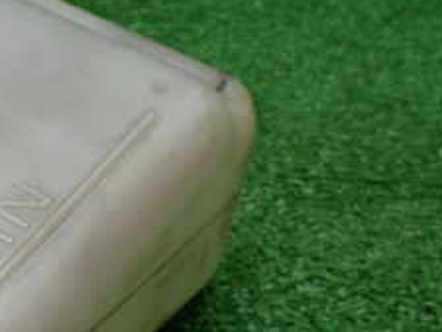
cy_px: 212
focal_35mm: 80
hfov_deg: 22.5
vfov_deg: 18.4
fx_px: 1022
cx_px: -90
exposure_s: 1/125
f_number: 2.3
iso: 200
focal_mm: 5.4
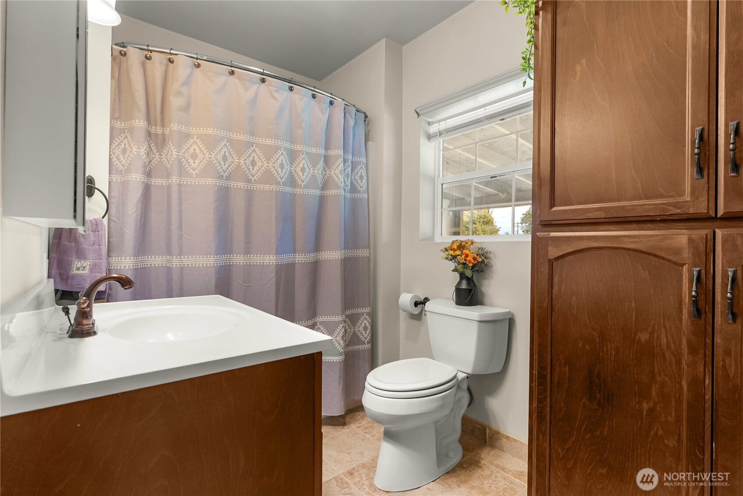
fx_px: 337
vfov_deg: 72.8
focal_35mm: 16
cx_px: 372
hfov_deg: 95.6
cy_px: 248
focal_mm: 16.3
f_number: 5
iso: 400
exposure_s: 1/15
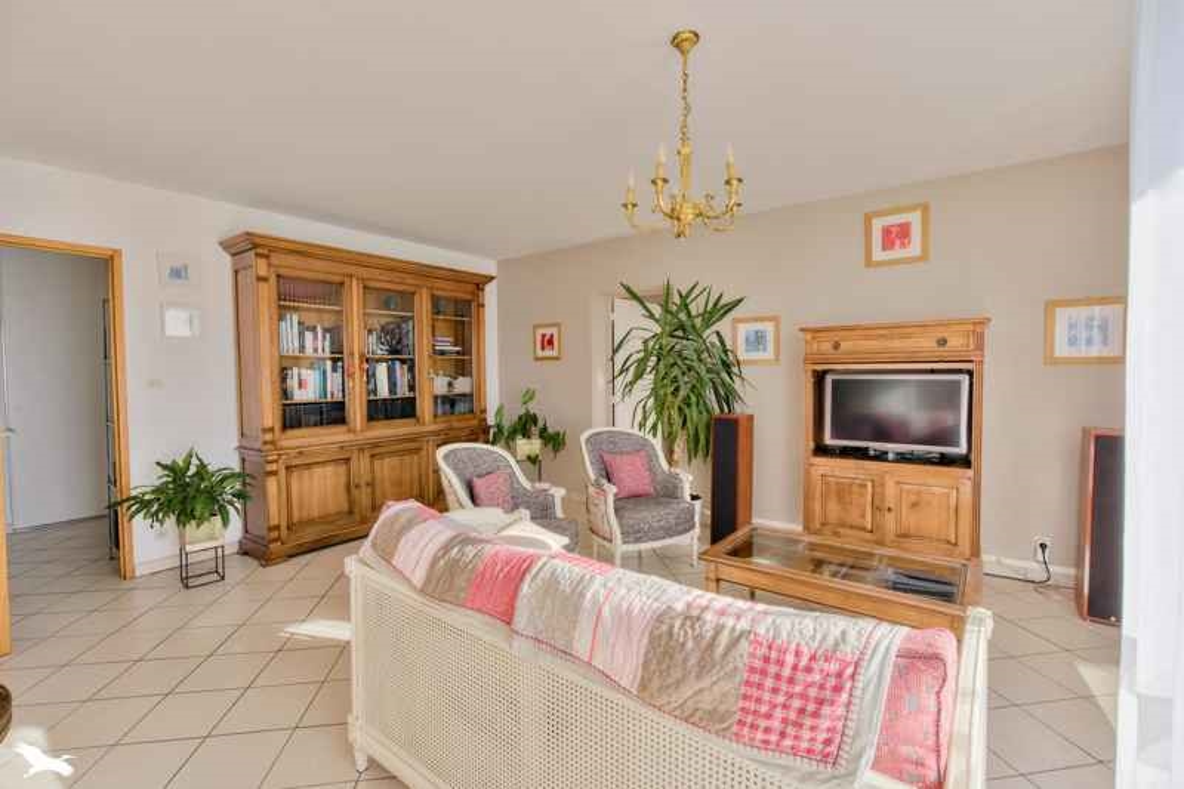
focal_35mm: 16
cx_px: 592
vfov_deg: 73.7
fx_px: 526
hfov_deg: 96.7
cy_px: 394
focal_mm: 16
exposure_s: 1/640
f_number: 8
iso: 500
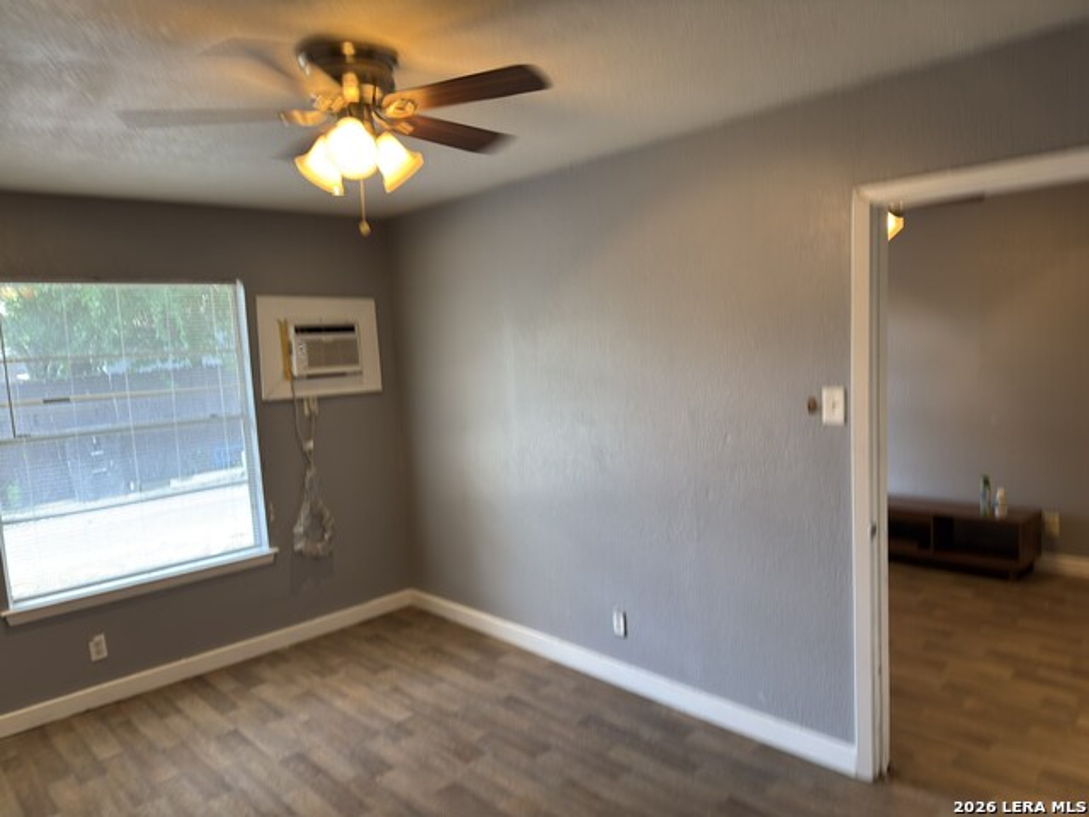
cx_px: 544
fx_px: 755
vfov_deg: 56.8
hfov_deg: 71.6
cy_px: 408
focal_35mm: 24
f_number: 1.78
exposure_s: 1/60
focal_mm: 6.76
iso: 80
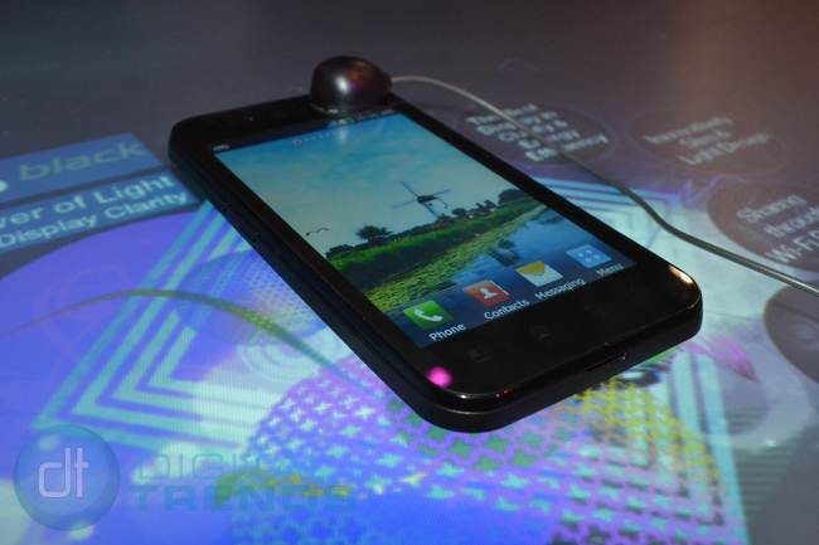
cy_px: 272
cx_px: 410
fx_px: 887
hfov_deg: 49.6
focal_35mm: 39
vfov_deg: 34.2
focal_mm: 26
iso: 1600
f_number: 10
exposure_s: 1/60
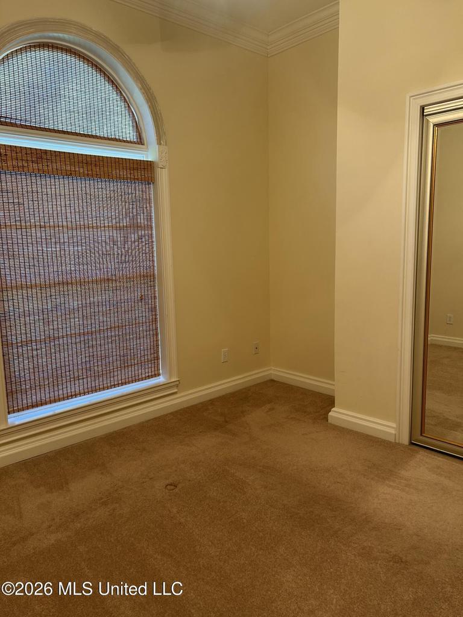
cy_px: 308
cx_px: 232
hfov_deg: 53.1
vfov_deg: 67.3
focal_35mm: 26
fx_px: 464
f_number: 1.5
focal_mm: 5.7
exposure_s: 1/60
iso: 80
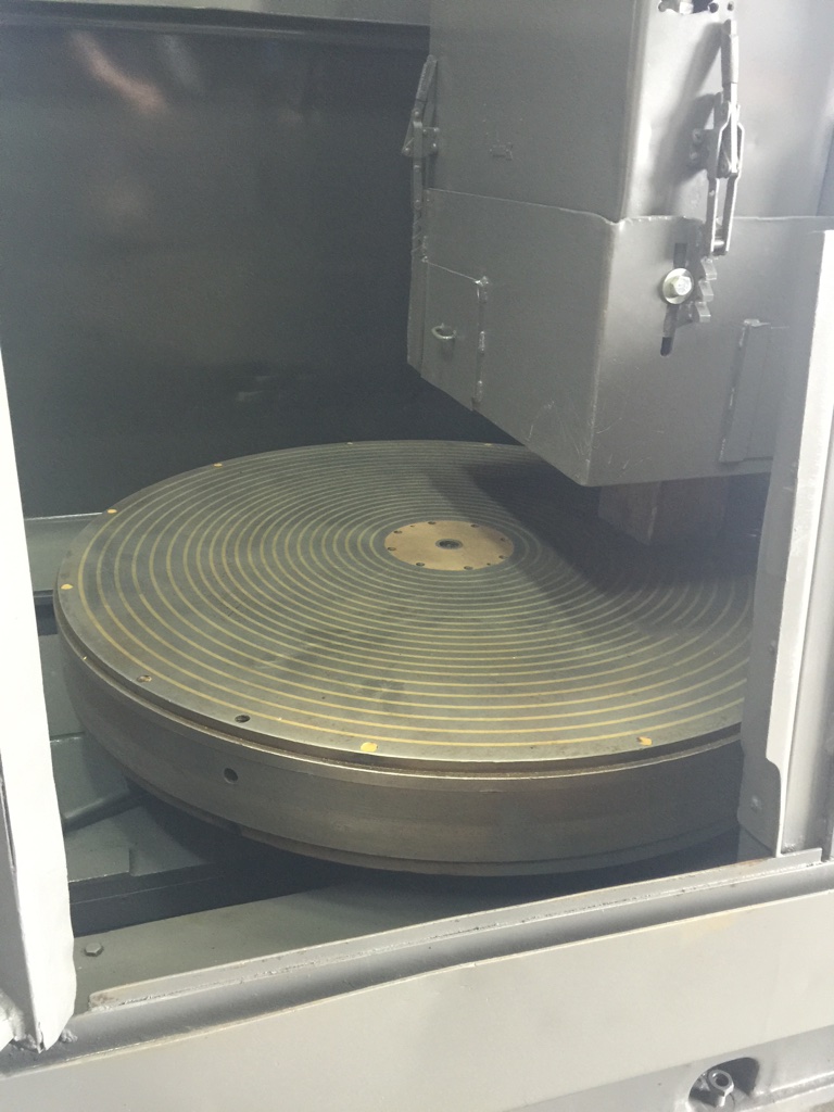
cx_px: 417
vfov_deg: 61.7
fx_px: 932
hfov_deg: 48.2
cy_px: 556
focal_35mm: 29
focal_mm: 4.15
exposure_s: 1/15
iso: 80
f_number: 2.2
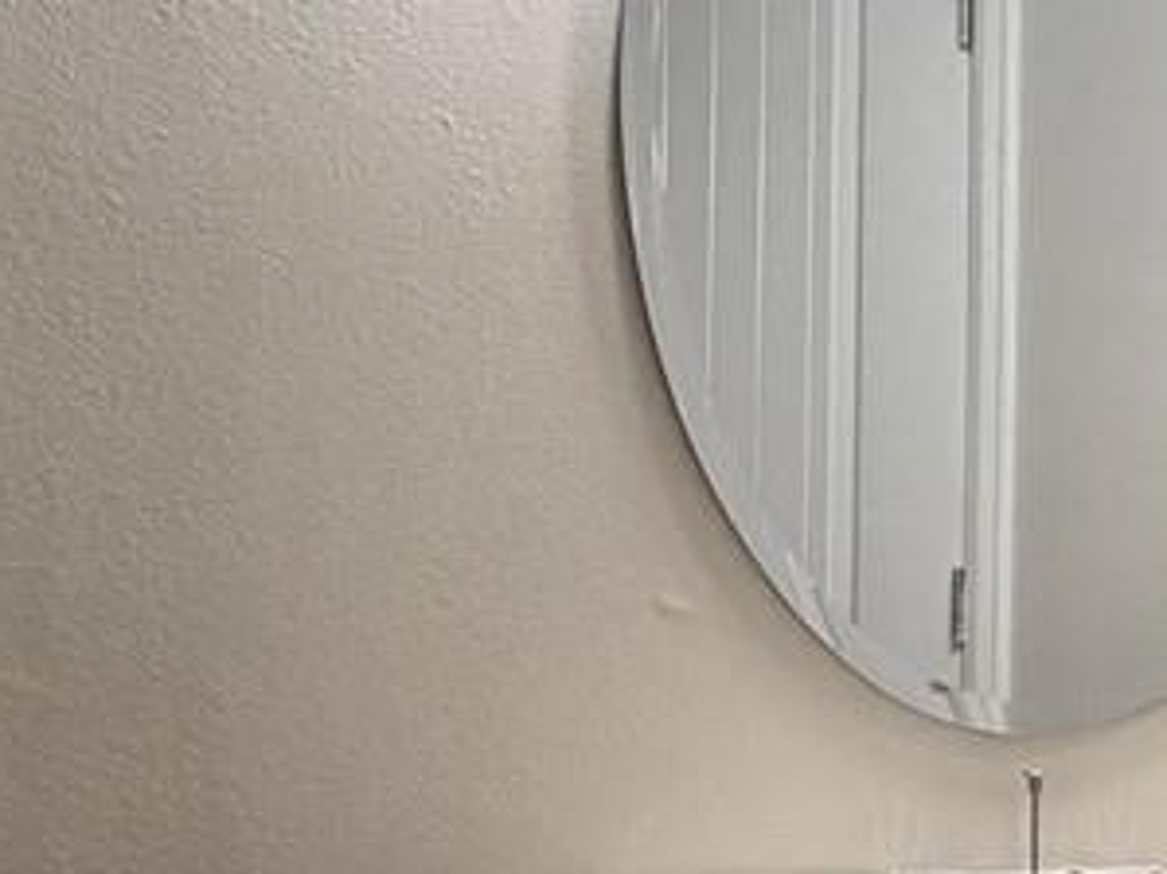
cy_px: 562
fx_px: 2527
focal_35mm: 75
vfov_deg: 19.6
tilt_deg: +2.1
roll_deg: -0.3
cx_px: 1198
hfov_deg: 24.7
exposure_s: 1/120
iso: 200
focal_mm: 2.22
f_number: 2.2
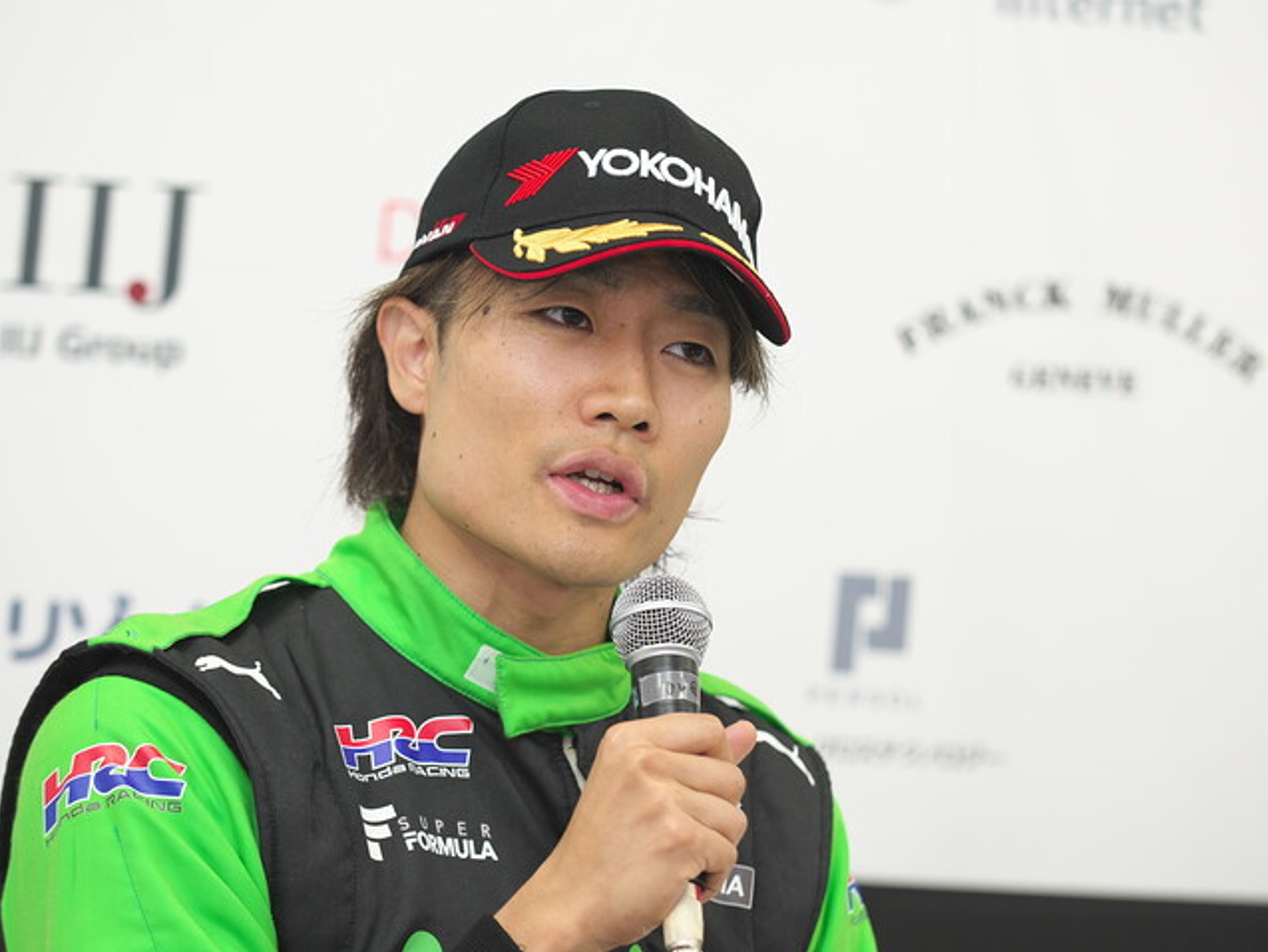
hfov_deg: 9.3
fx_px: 7767
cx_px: 667
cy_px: 476
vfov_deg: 7.0
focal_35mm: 212
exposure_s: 1/200
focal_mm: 130
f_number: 2.8
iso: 500
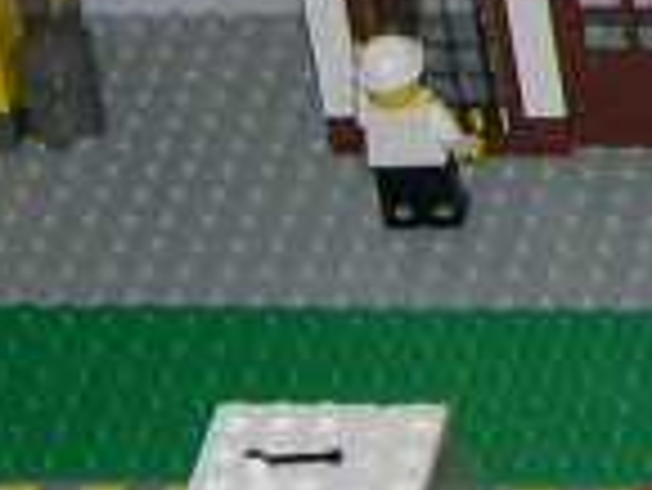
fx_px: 5052
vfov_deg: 5.4
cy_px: -647
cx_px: 1772
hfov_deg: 6.8
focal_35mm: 268
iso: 100
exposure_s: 1/60
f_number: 2.8
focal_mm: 8
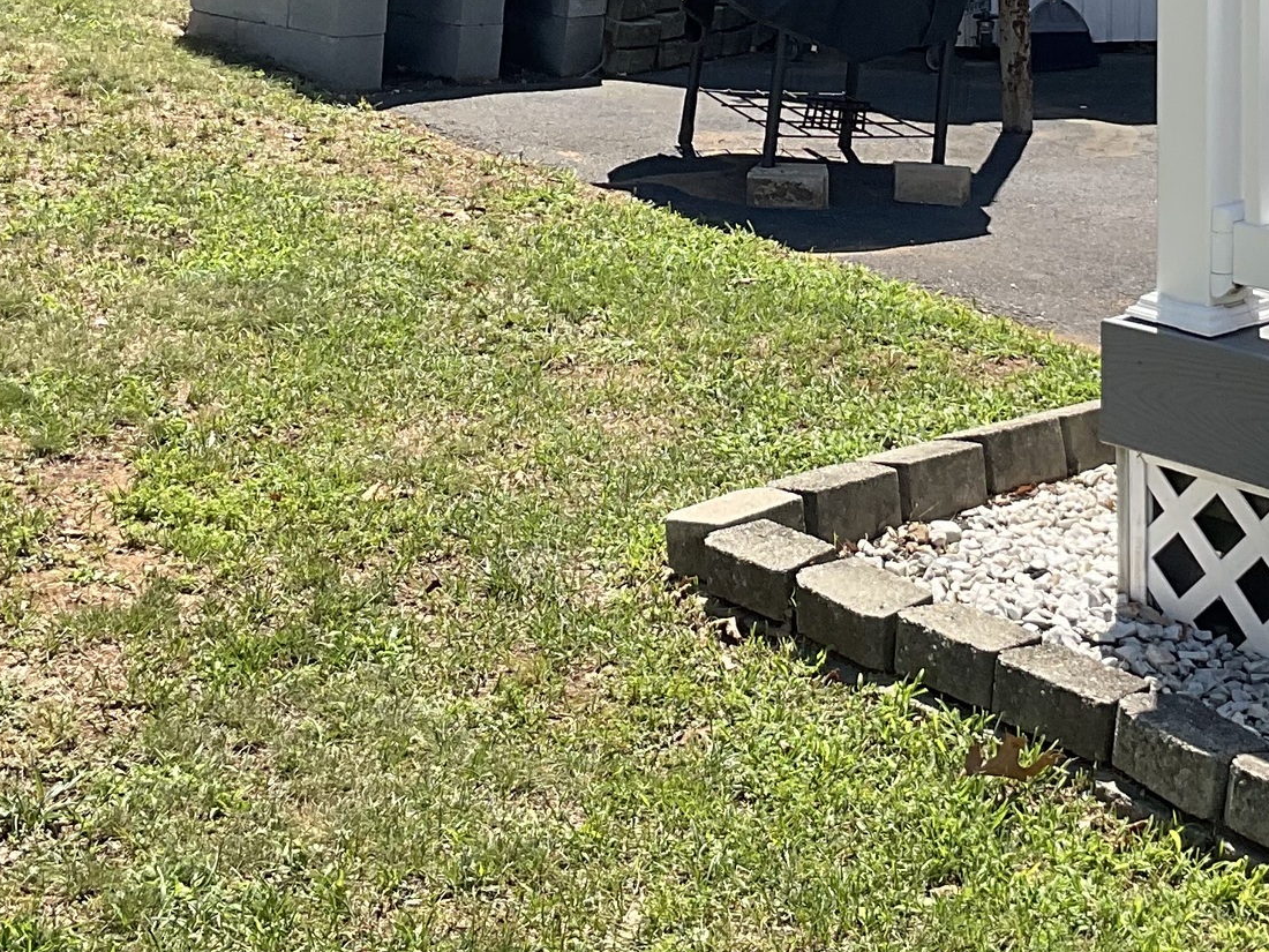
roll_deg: +0.4
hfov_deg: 24.0
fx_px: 2969
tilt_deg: -9.0
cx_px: 865
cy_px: -2
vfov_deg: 17.8
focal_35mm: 81
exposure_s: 1/1168
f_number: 1.8
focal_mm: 3
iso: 16
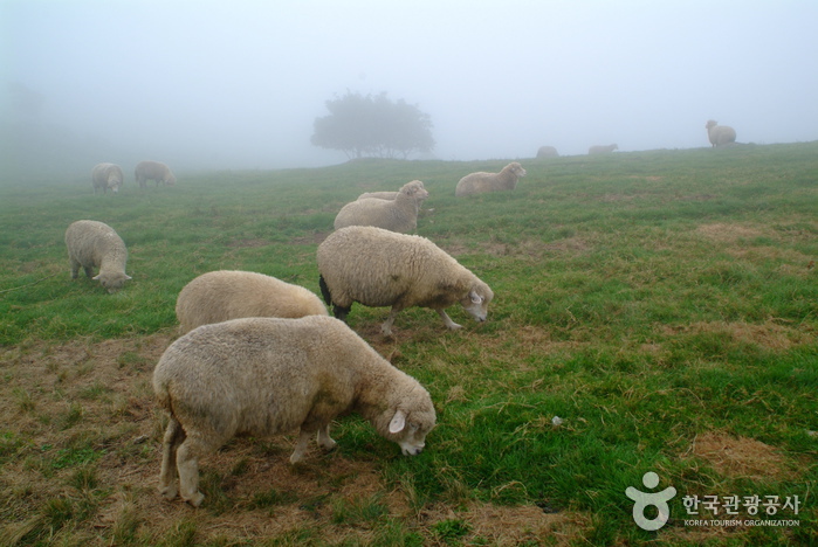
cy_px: 274
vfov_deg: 43.7
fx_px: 683
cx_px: 409
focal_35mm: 30
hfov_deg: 61.9
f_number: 5.6
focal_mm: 20
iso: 200
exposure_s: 1/125
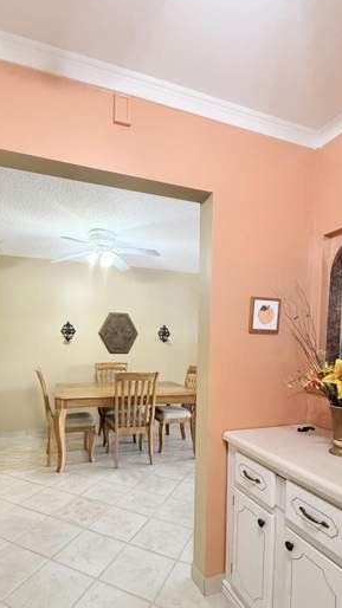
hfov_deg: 58.1
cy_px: 362
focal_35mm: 19
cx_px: 146
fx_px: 306
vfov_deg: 88.5
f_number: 2.2
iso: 500
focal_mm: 2.22
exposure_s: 1/120
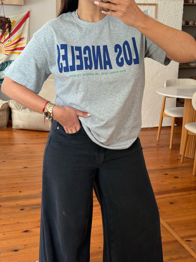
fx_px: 362
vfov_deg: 39.7
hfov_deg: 30.3
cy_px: 131
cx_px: 98
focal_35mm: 48
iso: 160
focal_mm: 6.76
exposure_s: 1/60
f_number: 1.78
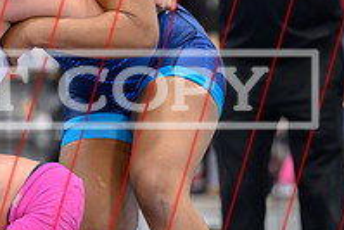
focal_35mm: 404
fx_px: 3863
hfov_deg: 5.1
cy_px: 108
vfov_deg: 3.4
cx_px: 51
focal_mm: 120
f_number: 2.8
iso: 2200
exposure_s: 1/800
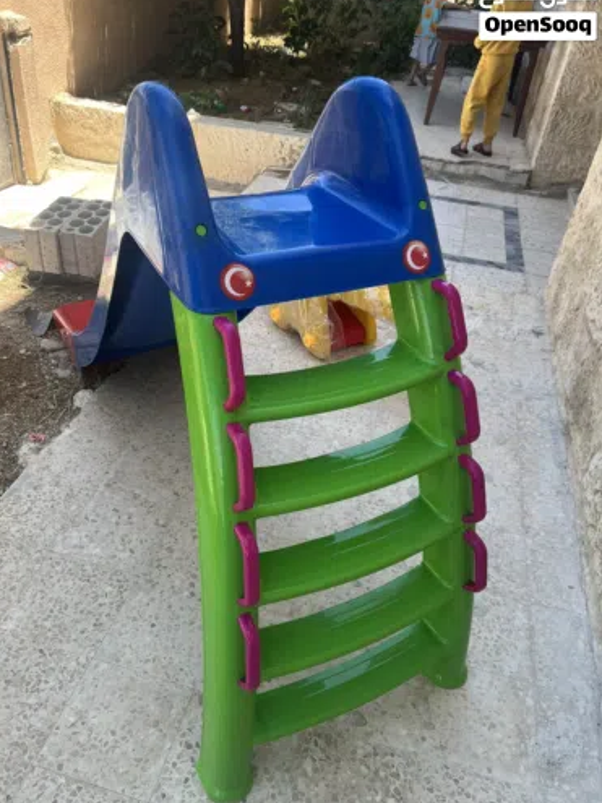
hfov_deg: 49.7
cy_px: 408
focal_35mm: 28
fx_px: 650
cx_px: 279
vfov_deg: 63.5
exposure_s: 1/674
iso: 50
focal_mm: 5.7
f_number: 1.5
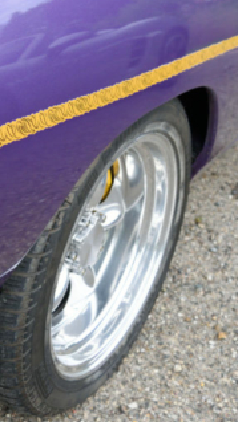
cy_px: 152
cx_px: 7
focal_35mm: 57
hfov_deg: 20.5
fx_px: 639
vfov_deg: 36.3
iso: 400
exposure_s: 1/1250
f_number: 4.5
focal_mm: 18
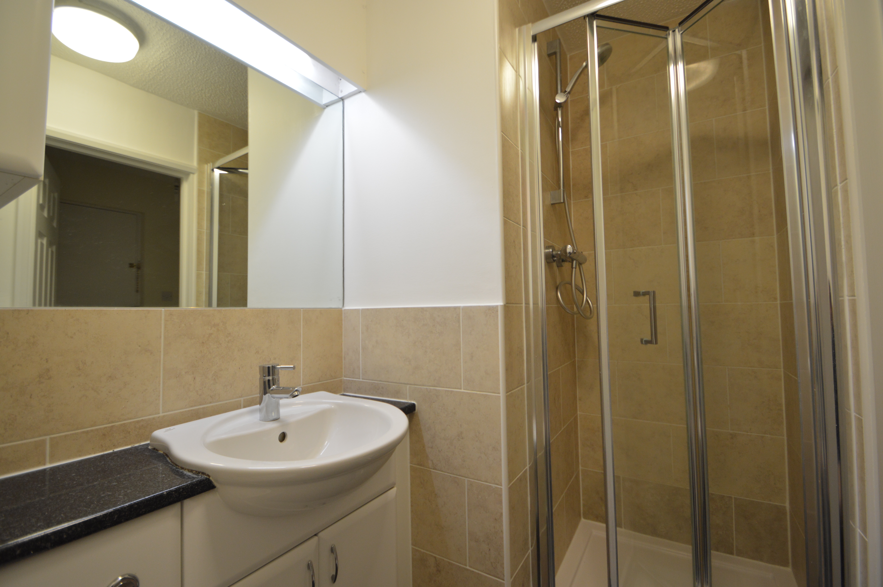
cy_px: 294
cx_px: 442
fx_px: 368
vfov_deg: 77.2
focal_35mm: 15
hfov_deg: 100.4
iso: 400
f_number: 4
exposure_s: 1/60
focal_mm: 10
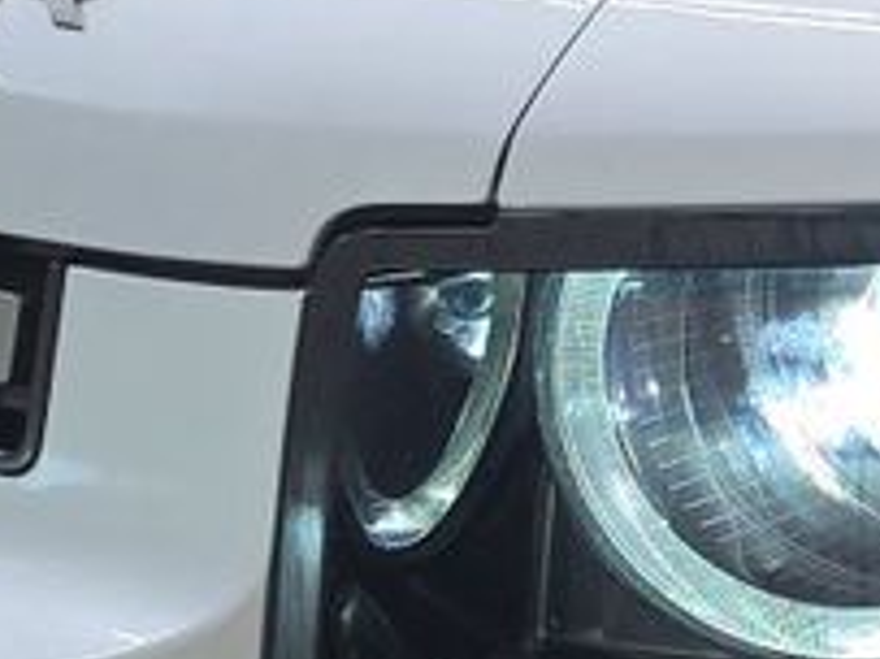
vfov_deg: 8.2
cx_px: 1261
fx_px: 4599
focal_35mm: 181
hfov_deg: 10.6
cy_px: 416
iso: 46
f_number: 1.4
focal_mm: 6.5
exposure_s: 1/119
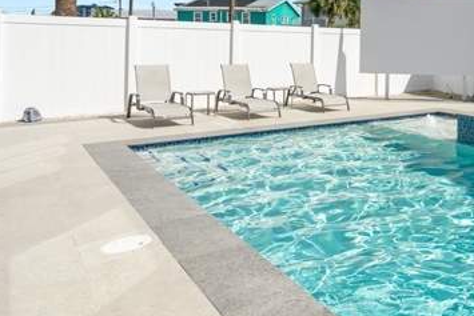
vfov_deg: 35.1
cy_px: 42
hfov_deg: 44.3
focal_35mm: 36
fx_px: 474
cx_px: 485
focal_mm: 16
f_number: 8
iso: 400
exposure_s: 1/2000
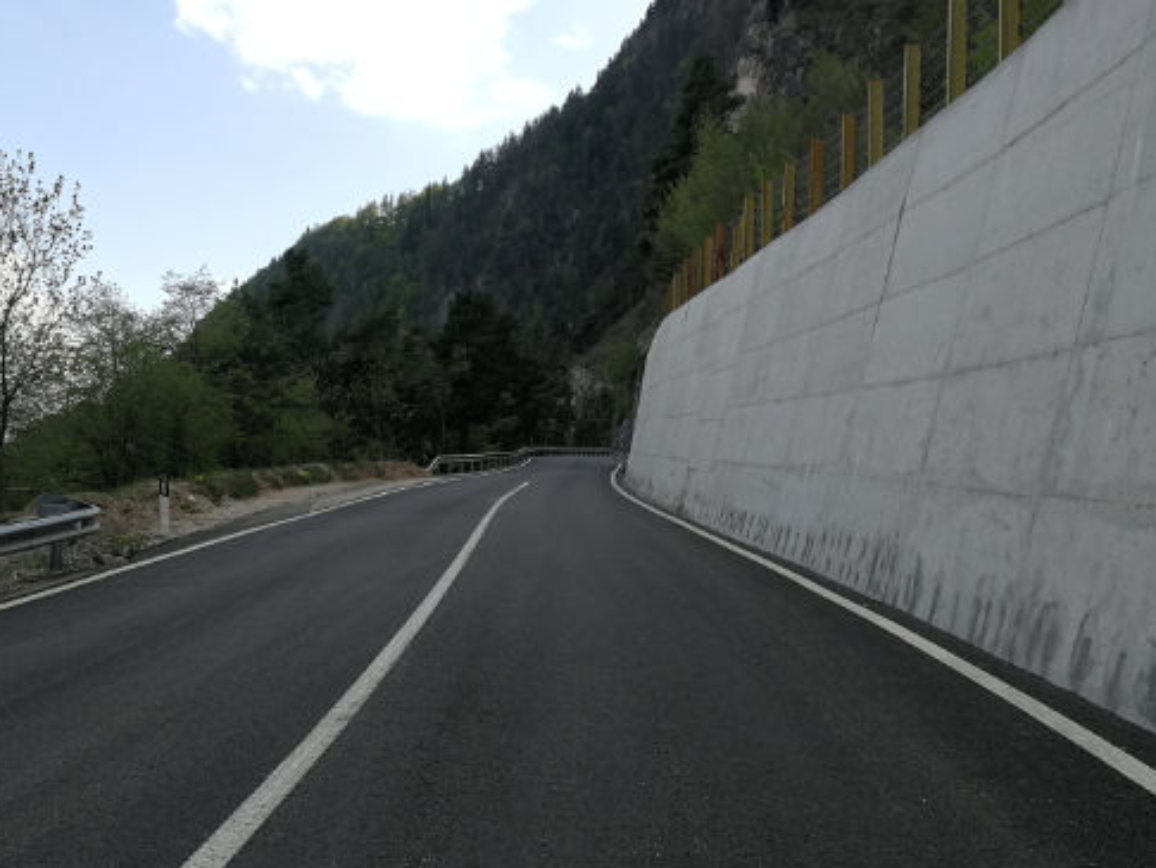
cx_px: 473
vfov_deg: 38.5
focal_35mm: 37
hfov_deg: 49.9
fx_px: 1236
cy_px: 518
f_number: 2.2
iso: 50
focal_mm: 4
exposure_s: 1/723
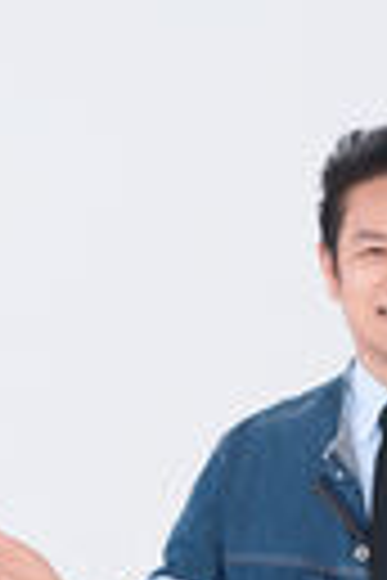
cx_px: 400
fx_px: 3273
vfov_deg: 9.8
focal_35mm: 203
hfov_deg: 6.7
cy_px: 895
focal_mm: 58
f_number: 5.6
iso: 200
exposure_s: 1/160
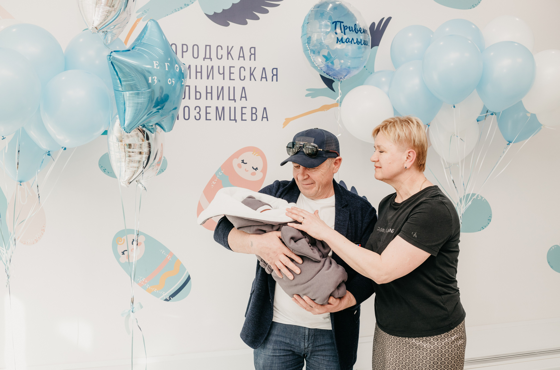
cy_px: 194
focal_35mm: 36
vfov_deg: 36.3
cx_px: 291
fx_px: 566
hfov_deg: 52.7
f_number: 4
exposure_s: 1/160
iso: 320
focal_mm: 35
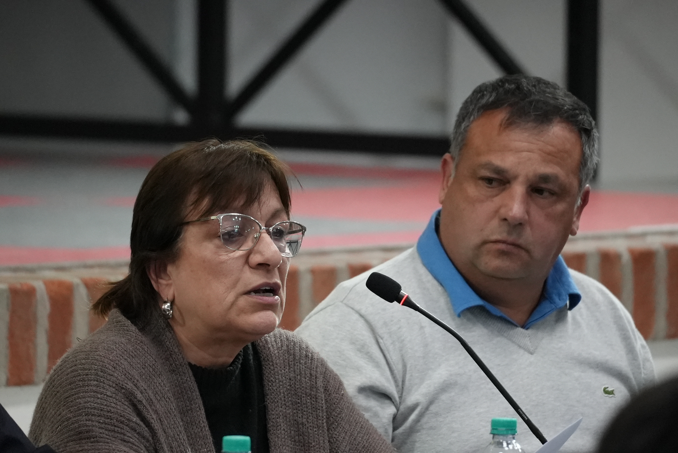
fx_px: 8535
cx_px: 339
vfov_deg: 3.0
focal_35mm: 453
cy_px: 226
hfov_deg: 4.5
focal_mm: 302
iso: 8000
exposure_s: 1/500
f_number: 6.3
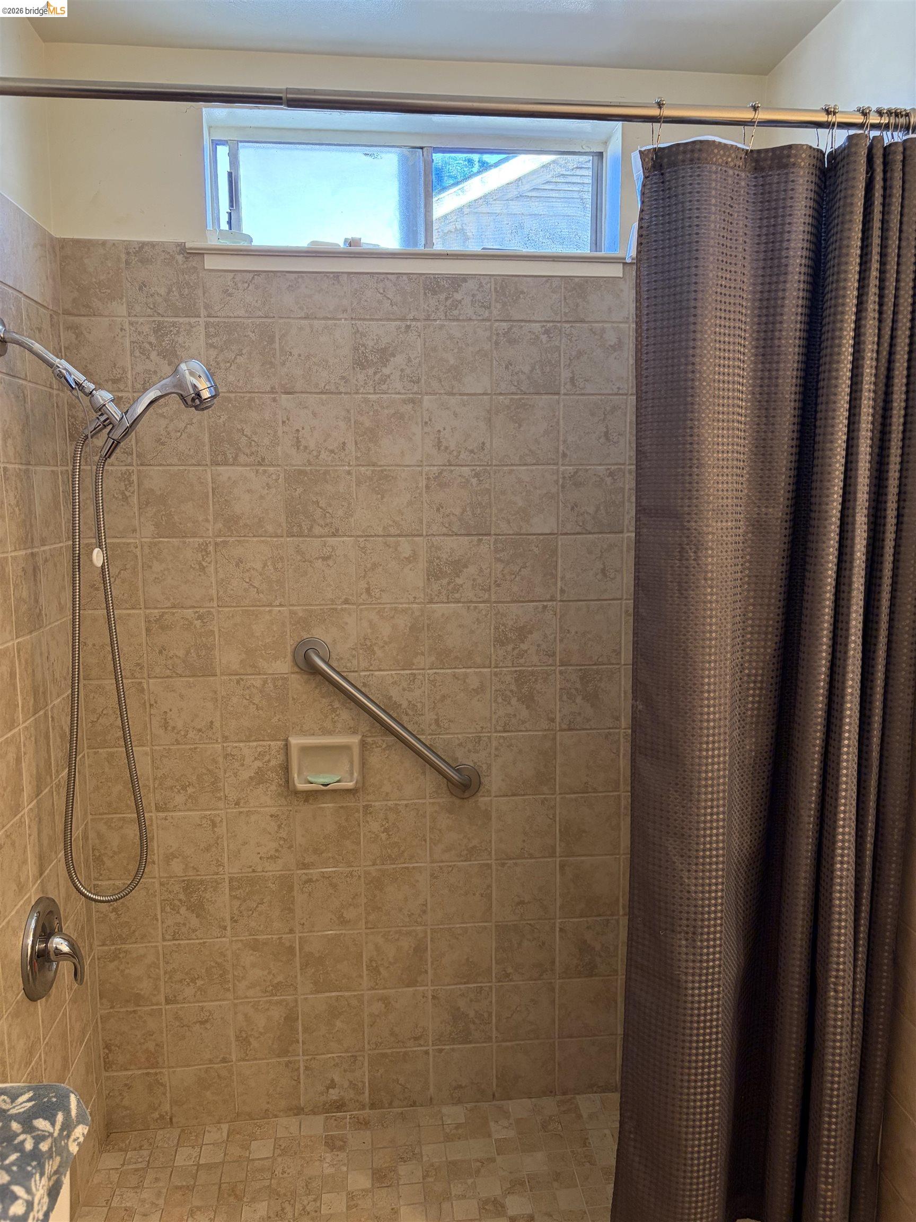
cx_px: 458
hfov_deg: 53.1
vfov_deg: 67.3
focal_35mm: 26
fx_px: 917
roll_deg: +0.5
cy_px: 611
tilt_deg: -8.0
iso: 160
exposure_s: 1/60
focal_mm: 5.96
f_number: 1.6
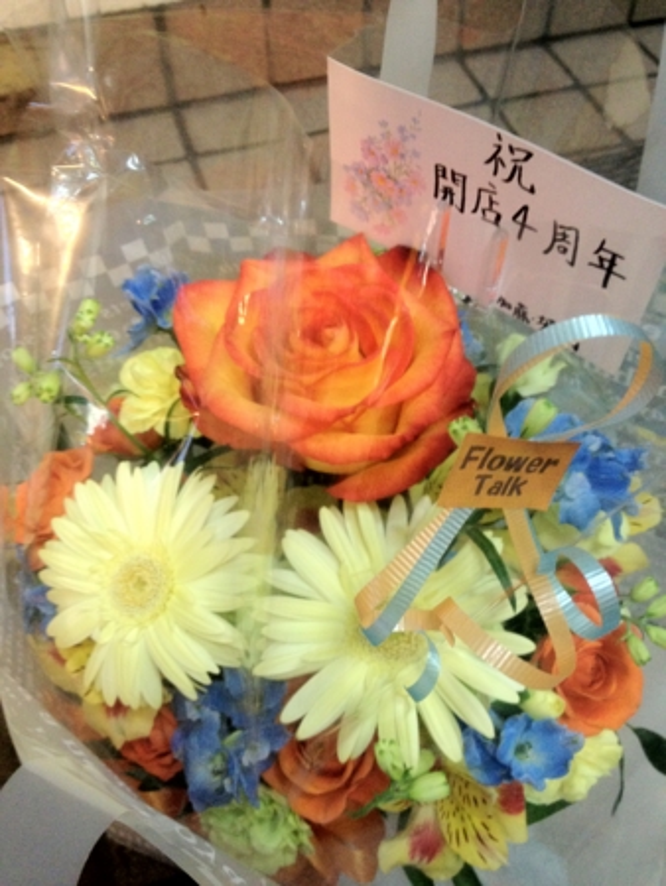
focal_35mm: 35
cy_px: 443
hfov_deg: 40.7
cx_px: 333
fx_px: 897
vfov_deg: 52.6
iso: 250
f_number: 2.4
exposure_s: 1/20
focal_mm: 4.28
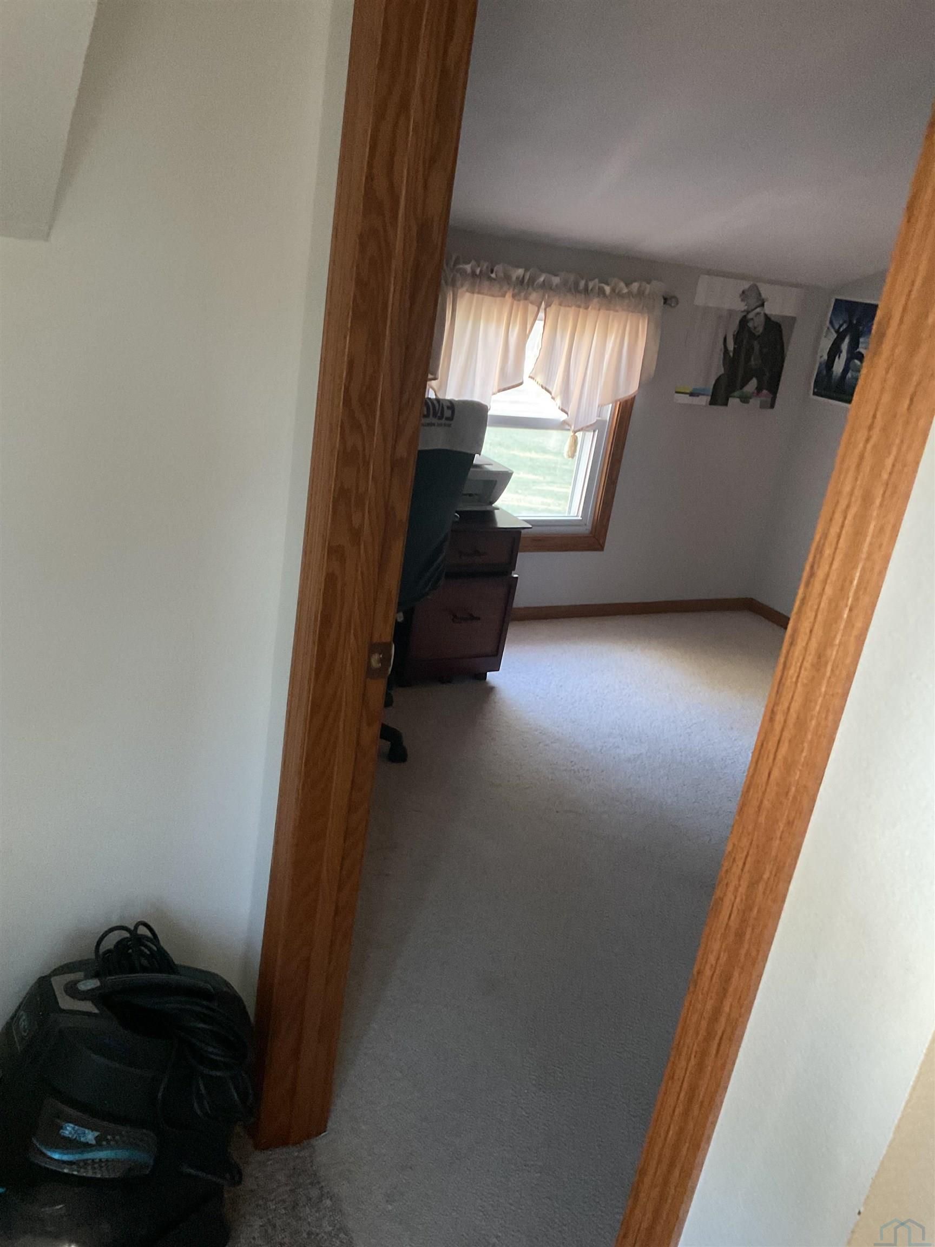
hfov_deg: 48.2
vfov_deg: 61.7
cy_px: 624
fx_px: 1044
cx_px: 468
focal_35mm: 29
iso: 400
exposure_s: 1/30
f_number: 1.8
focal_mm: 3
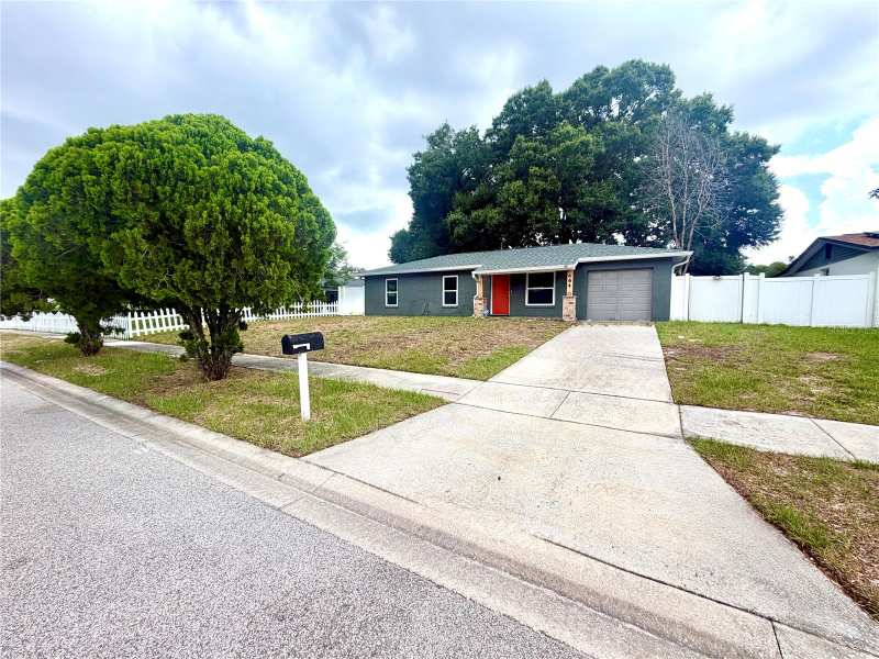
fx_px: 356
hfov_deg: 102.1
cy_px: 330
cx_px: 440
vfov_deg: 85.7
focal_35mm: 14
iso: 40
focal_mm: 2.22
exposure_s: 1/613
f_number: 2.2
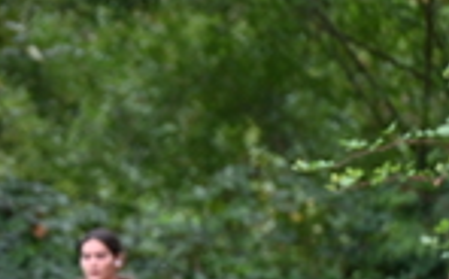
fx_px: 9261
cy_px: 405
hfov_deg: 2.8
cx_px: -234
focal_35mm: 758
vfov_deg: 1.7
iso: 500
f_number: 6.3
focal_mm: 200
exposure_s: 1/250
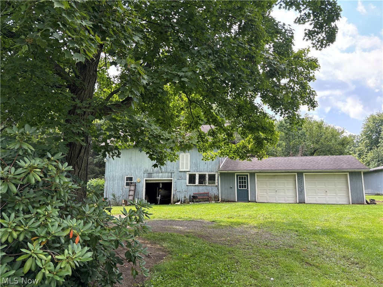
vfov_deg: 53.1
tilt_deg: +9.2
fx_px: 288
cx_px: 192
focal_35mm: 26
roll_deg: +0.5
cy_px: 144
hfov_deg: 67.3
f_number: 1.6
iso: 50
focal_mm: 5.96
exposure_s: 1/466
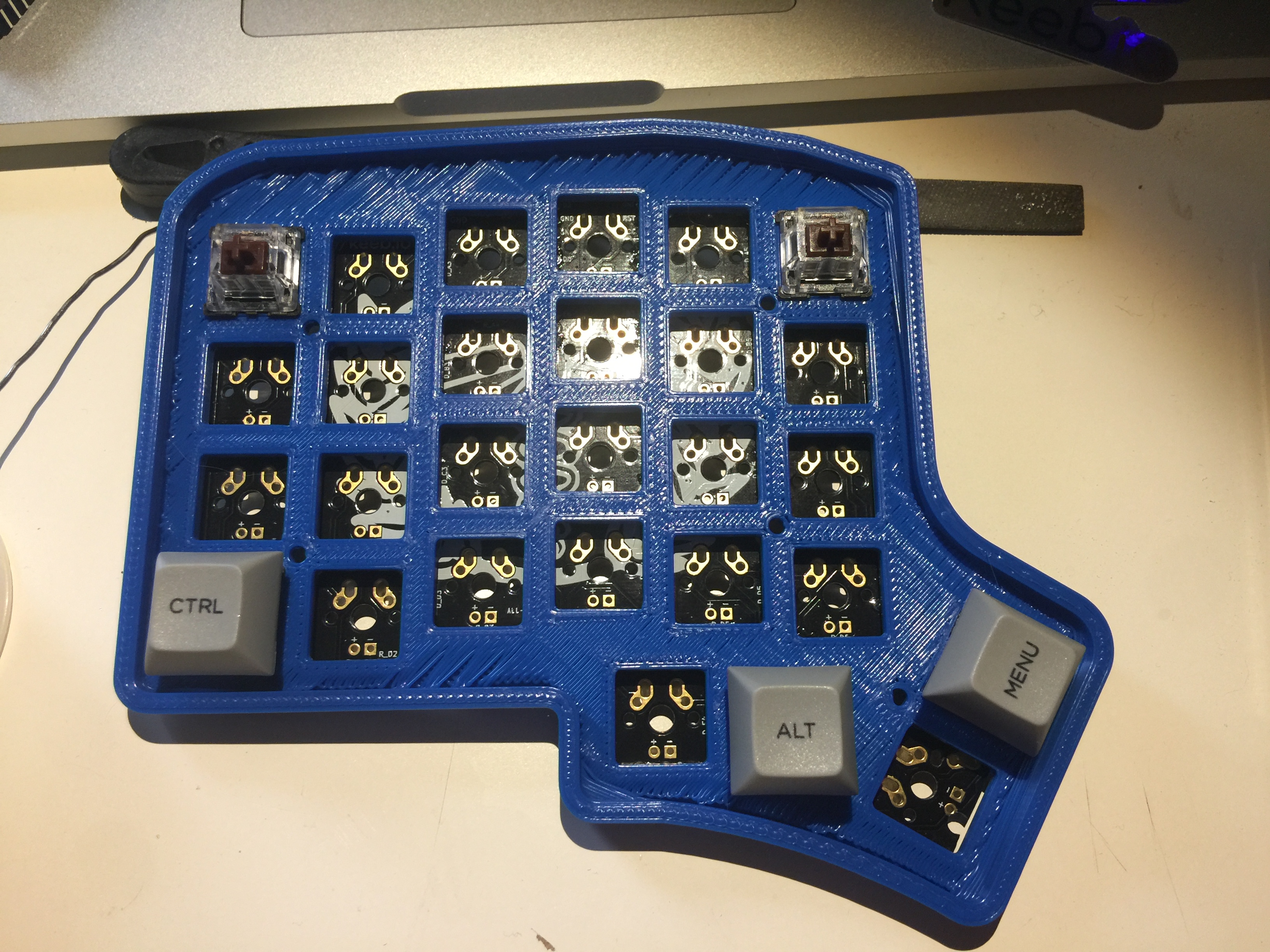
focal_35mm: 29
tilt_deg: -70.6
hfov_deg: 61.7
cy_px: 476
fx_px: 1064
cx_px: 635
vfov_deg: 48.2
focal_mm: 4.15
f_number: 2.2
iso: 64
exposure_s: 1/33
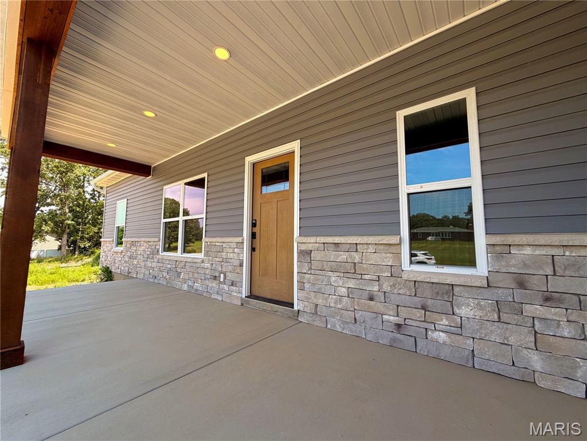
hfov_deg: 102.1
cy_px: 220
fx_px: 237
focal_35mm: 14
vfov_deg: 85.7
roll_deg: -0.5
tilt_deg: +5.9
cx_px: 294
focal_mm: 2.22
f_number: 2.2
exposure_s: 1/301
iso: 50
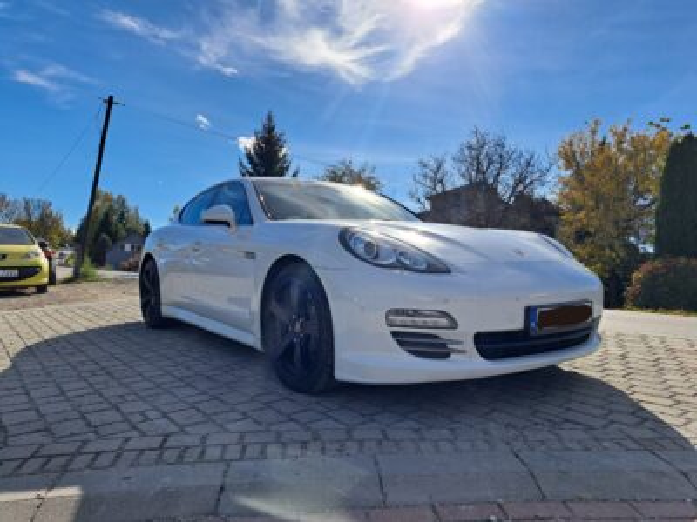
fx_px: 483
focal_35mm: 24
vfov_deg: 56.8
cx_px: 348
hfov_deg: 71.6
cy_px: 261
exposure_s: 1/2500
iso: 50
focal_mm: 5.23
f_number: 1.8
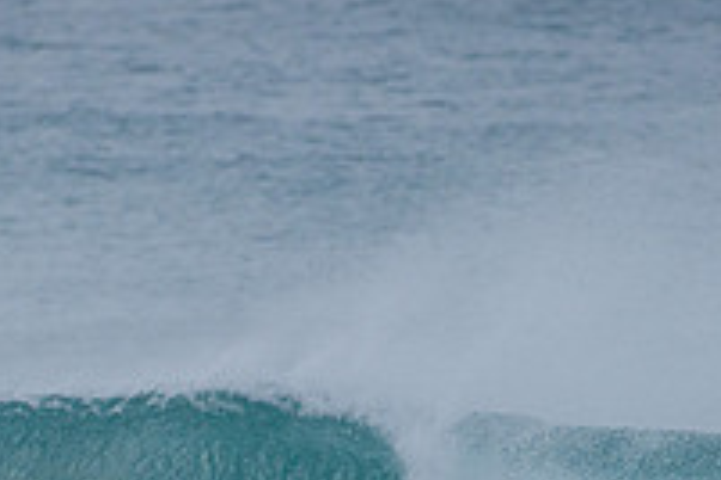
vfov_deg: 0.8
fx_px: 35406
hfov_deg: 1.2
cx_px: 165
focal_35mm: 1768
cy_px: 632
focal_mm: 500
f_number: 5.6
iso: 560
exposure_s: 1/2000
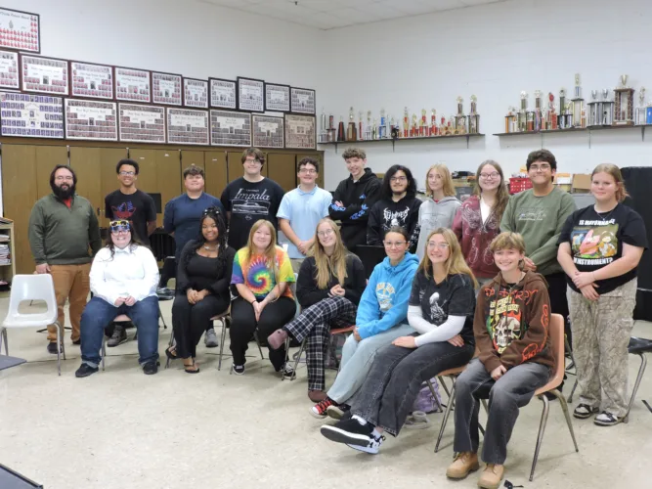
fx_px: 659
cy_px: 244
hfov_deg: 52.6
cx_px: 326
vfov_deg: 40.7
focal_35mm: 35
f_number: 3.3
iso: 400
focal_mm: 6.2
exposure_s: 1/40
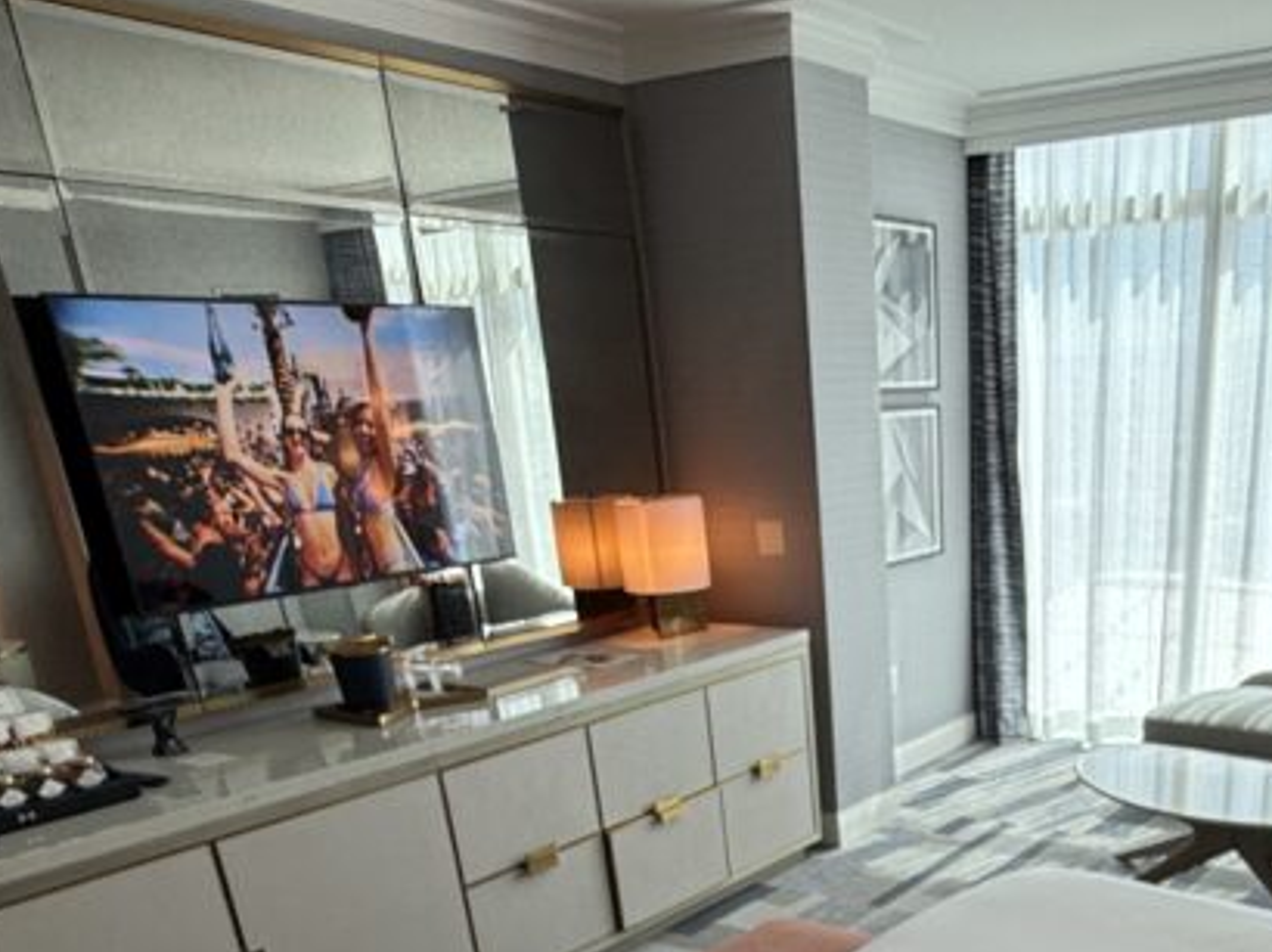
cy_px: 1033
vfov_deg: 35.2
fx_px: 1285
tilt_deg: -25.7
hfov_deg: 50.9
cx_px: 921
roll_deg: +2.0
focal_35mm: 35
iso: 64
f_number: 2.2
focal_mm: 2.22
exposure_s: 1/131
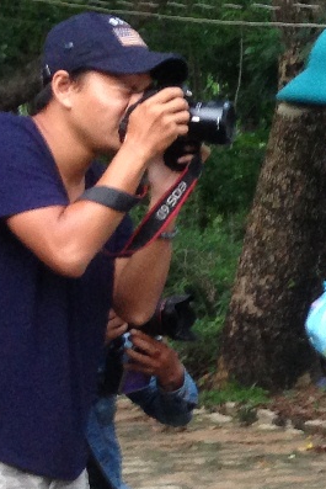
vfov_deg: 14.3
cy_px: 475
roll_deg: +0.4
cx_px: 796
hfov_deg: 8.8
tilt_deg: -6.8
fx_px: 1913
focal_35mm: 141
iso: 125
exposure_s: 1/20
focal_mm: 4.12
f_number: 2.4
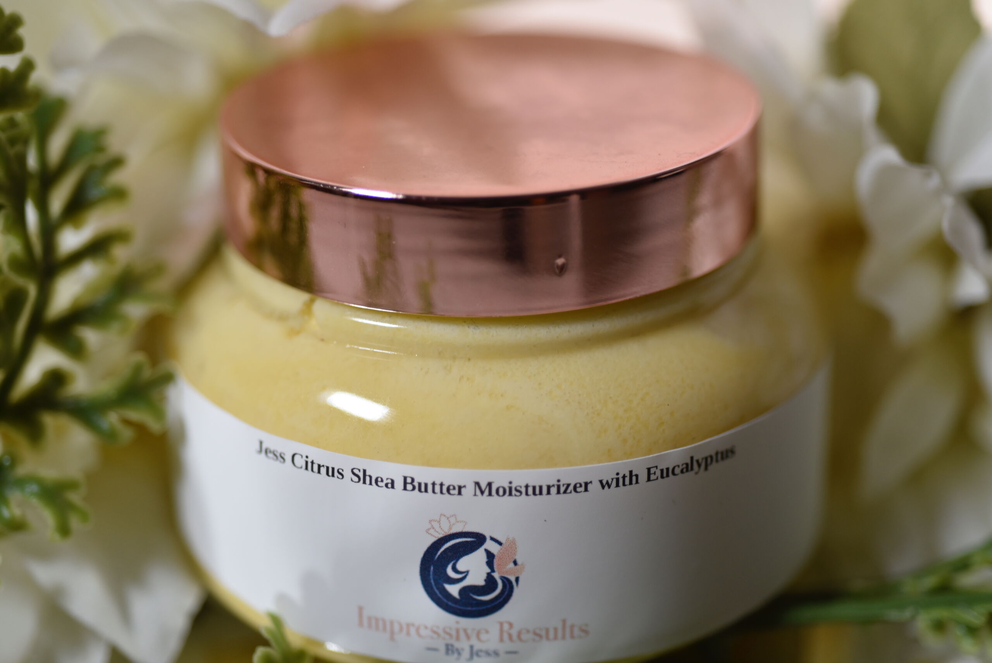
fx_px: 1654
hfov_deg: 33.4
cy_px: 332
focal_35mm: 60
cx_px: 496
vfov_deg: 22.6
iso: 800
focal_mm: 60
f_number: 3.3
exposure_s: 1/180
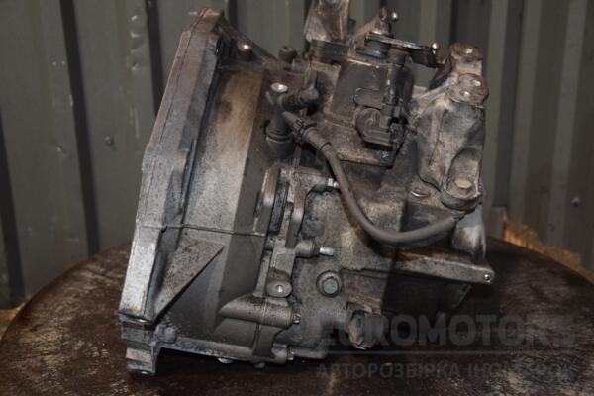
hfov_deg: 35.1
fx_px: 940
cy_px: 198
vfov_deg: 23.8
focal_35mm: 57
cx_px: 297
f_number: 5
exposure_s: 1/60
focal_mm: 38
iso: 800
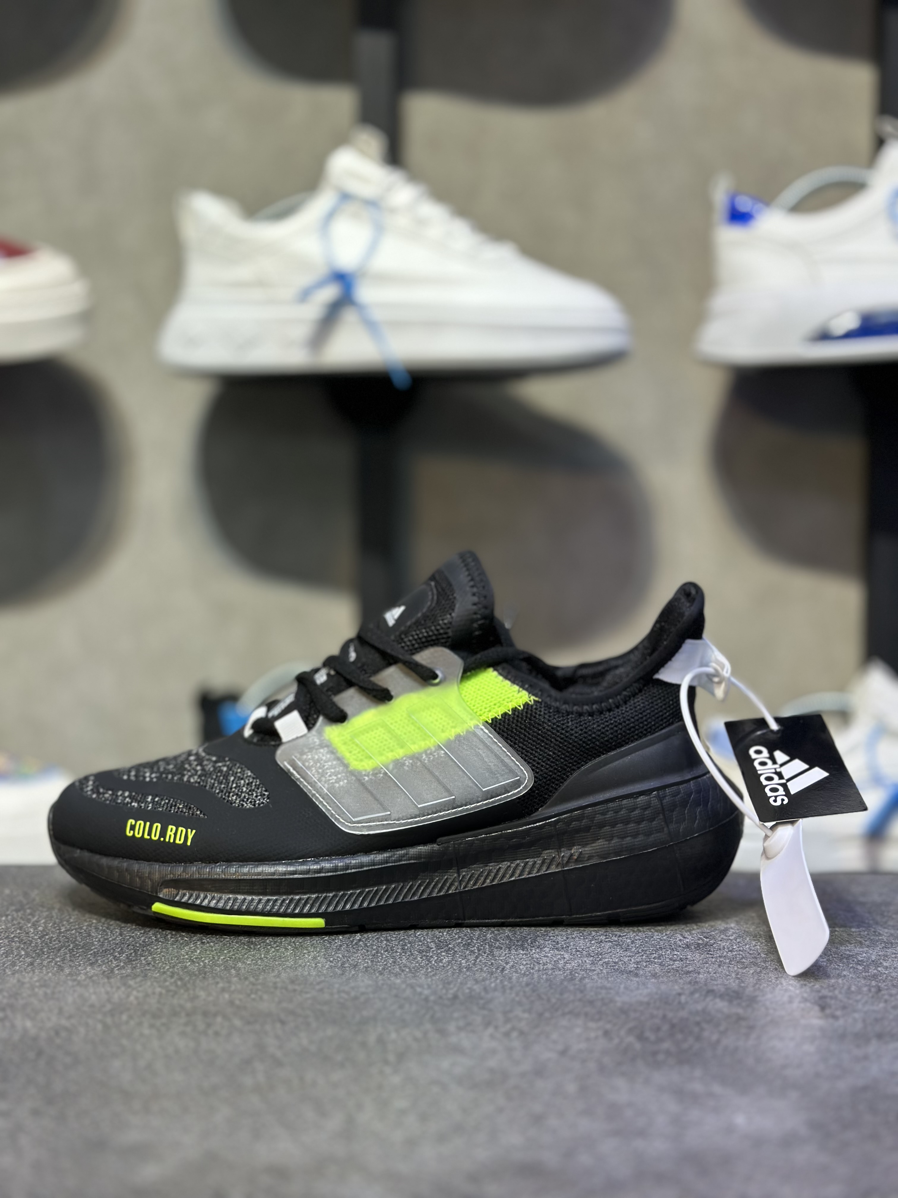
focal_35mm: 48
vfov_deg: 39.7
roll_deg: -0.6
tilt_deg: -3.6
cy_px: 599
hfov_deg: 30.3
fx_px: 1660
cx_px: 449
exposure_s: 1/155
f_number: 1.78
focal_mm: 6.86
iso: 64
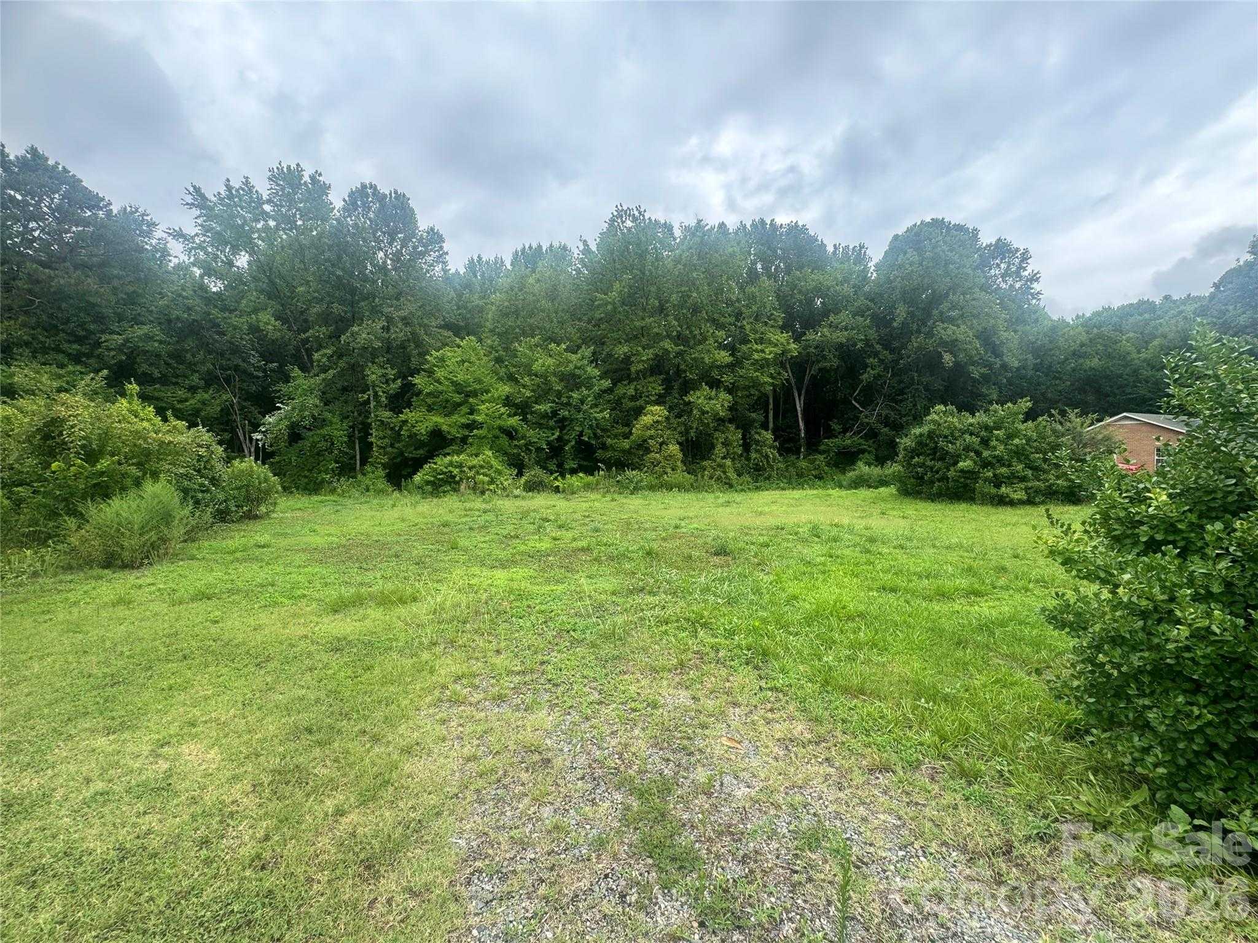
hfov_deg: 102.1
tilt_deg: -2.2
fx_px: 509
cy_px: 472
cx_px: 629
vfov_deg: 85.7
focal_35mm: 14
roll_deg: -0.1
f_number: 2.2
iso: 40
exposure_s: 1/451
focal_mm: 2.22
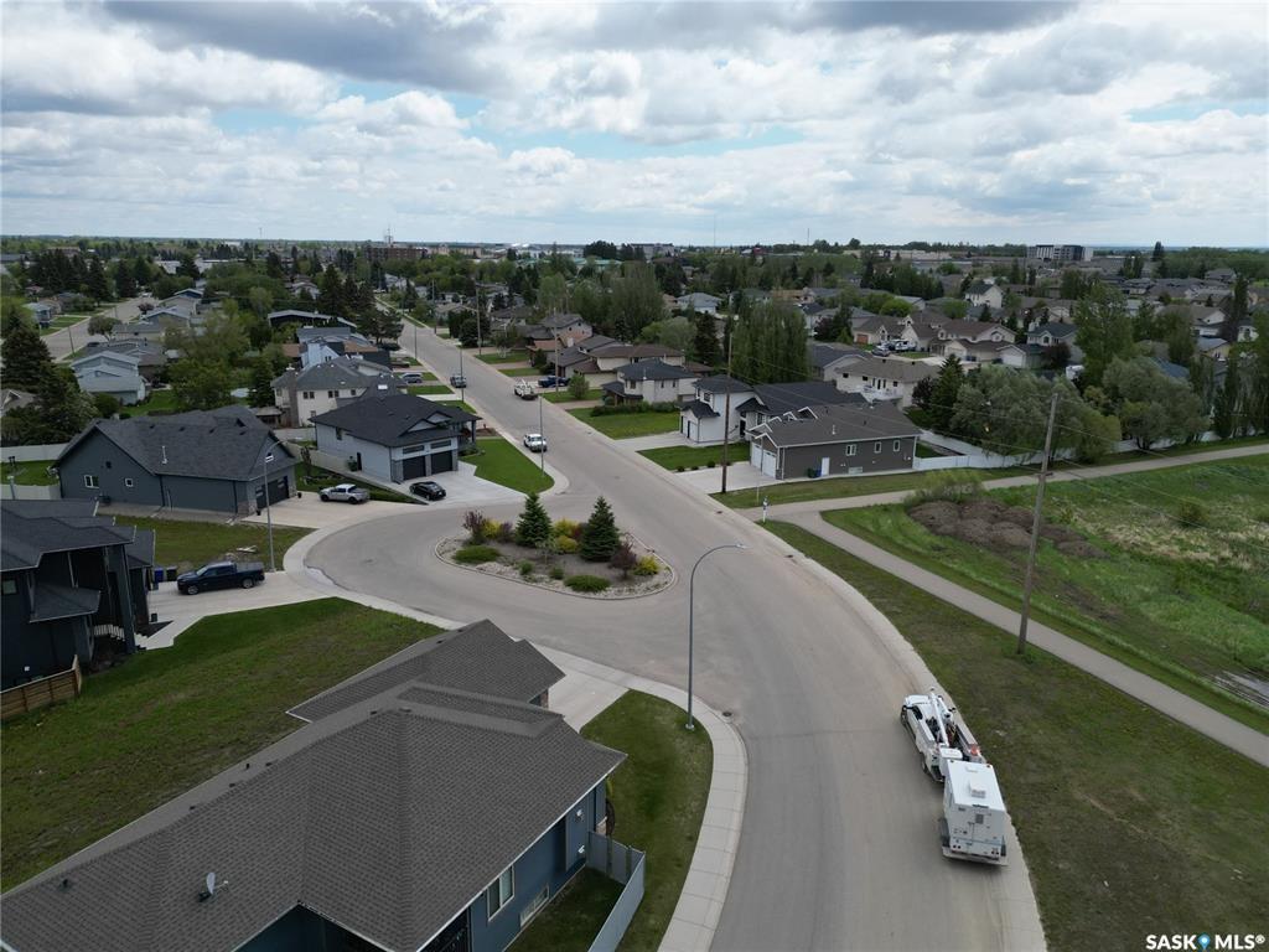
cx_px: 634
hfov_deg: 71.6
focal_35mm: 24
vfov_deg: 56.8
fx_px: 880
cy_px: 476
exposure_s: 1/1000
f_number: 1.7
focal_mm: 6.72
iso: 130
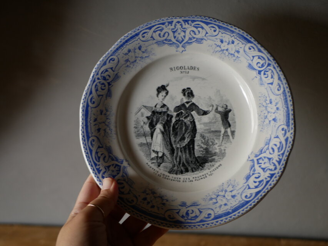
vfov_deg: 29.1
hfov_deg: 38.2
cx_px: 164
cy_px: 123
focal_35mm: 50
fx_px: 474
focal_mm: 25
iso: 250
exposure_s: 1/125
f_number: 1.7
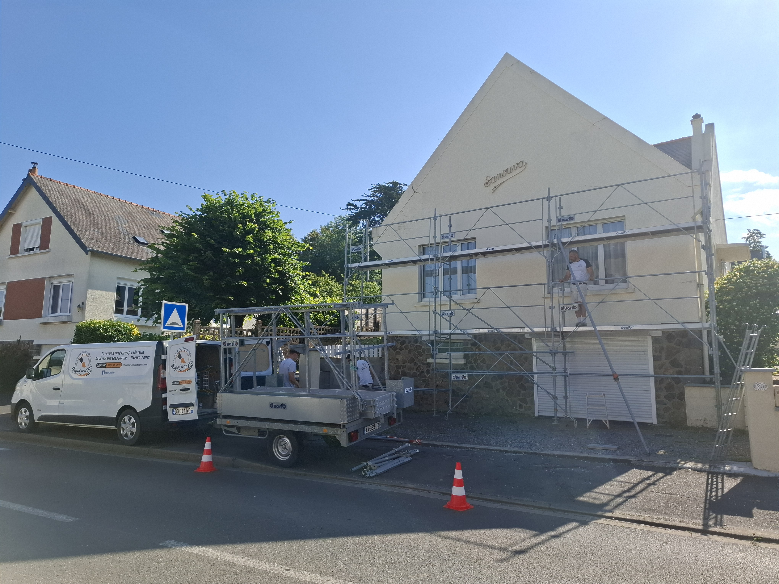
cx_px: 390
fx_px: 518
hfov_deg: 73.9
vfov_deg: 58.9
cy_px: 292
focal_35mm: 23
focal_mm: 5.54
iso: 50
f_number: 1.8
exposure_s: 1/3215
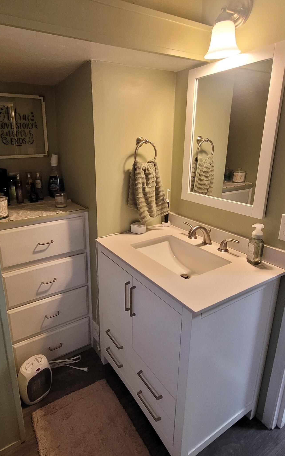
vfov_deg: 84.9
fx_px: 249
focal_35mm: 20
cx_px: 113
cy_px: 209
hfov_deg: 59.1
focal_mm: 1.74
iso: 320
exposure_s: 1/60
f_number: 2.2
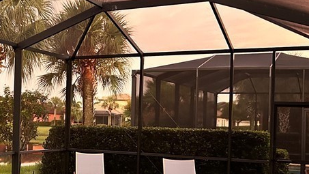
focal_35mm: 64
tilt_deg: +1.1
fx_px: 524
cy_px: 107
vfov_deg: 18.8
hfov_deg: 31.0
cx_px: 17
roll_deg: -1.2
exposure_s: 1/52
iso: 500
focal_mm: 5.7
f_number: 1.5
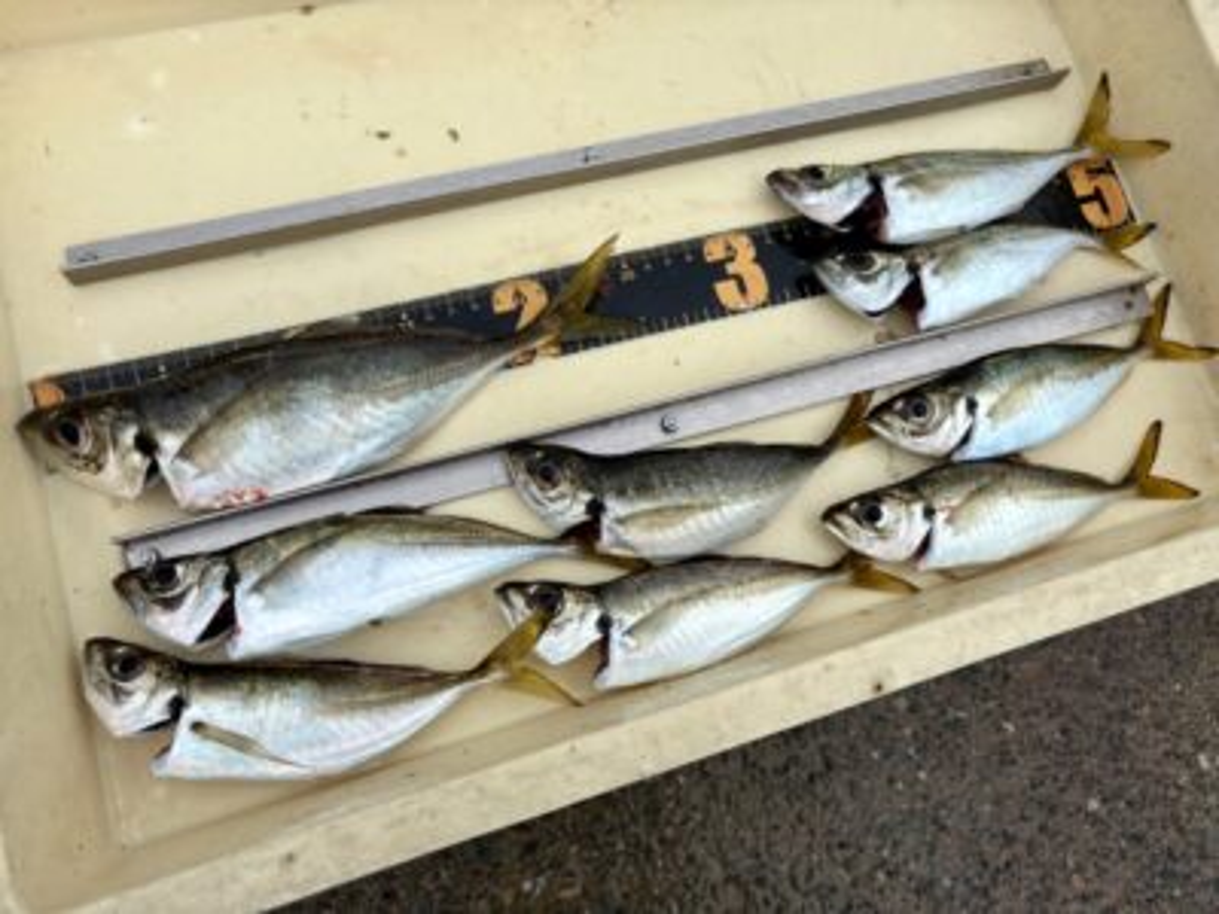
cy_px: 457
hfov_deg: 67.3
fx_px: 916
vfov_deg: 53.1
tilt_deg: -74.1
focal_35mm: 26
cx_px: 610
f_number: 1.6
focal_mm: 5.96
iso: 50
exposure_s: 1/3279
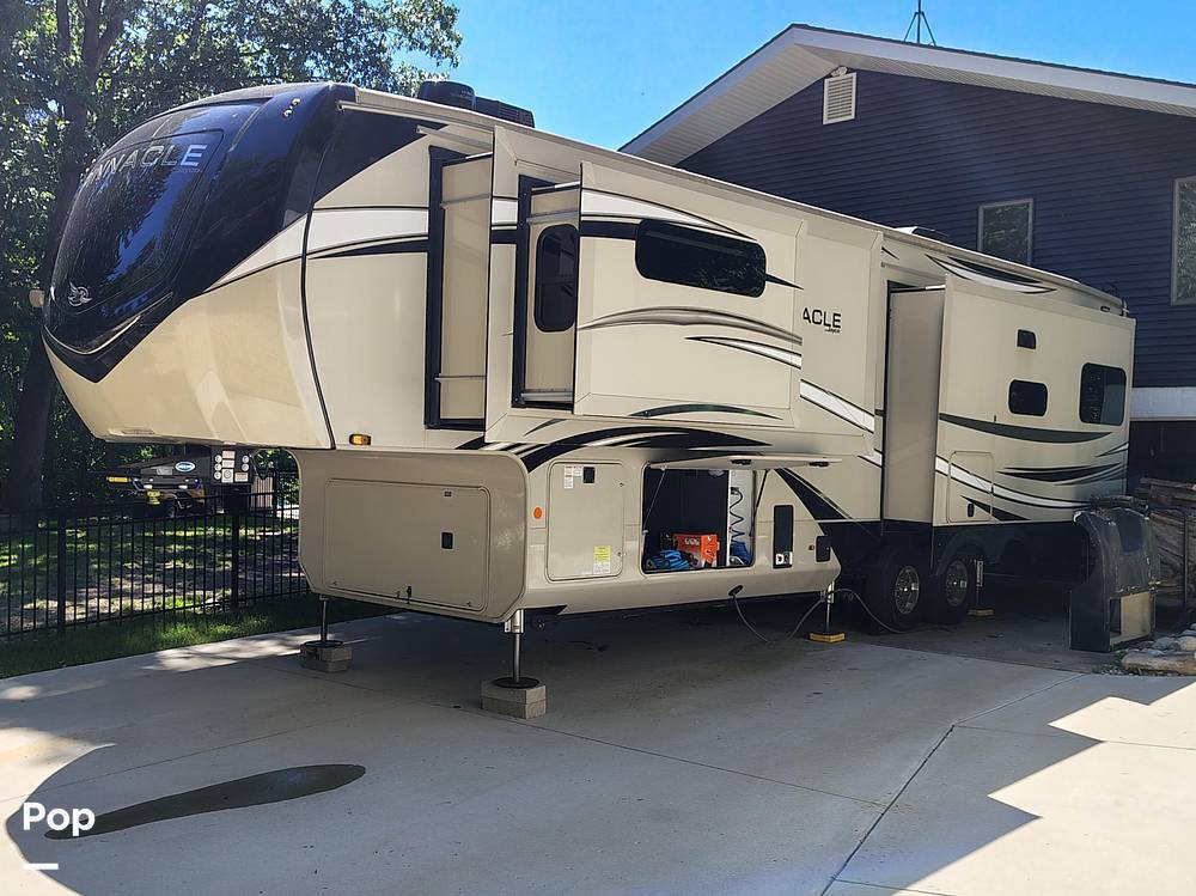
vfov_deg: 42.9
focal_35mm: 33
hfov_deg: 55.4
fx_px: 1140
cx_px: 598
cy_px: 448
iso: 100
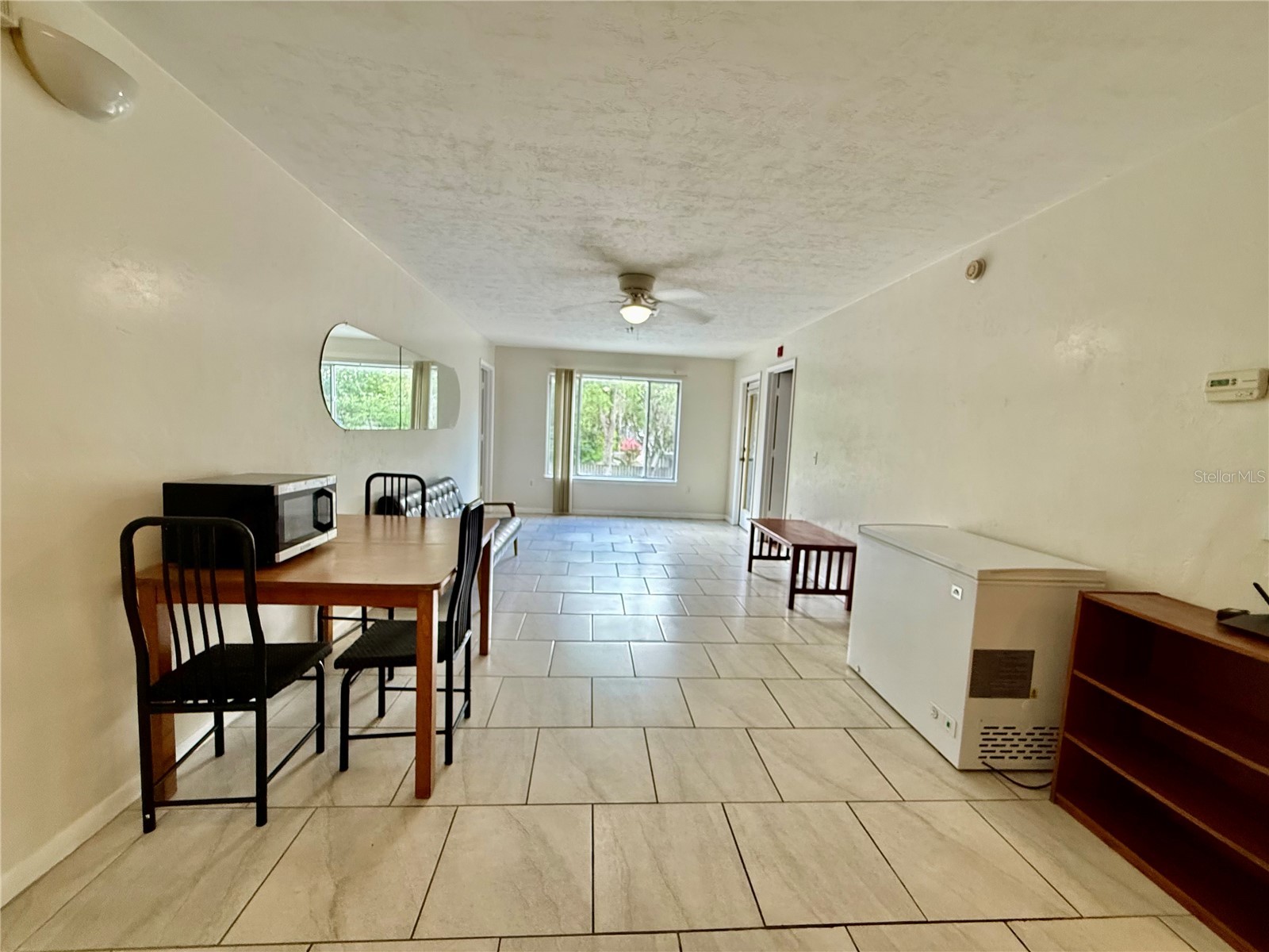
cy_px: 476
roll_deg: -3.1
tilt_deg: -4.3
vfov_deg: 85.7
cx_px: 634
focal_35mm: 14
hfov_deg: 102.1
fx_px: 513
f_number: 2.2
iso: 500
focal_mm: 2.22
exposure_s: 1/60
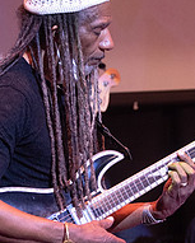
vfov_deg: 7.8
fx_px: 1795
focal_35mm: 249
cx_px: 120
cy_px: 179
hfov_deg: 6.2
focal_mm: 75
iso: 1600
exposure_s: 1/200
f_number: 2.8
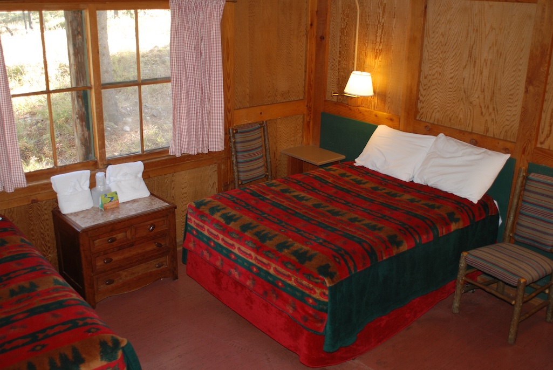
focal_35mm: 36
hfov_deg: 53.1
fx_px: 554
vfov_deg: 37.0
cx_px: 276
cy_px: 185
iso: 200
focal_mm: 24
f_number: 2.8
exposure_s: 1/60
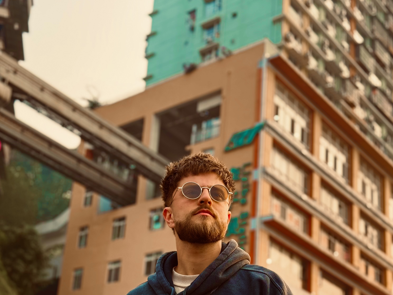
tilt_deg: +20.7
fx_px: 738
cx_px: 195
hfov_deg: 29.8
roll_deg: -3.5
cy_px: 263
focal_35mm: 65
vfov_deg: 22.1
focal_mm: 6.76
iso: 64
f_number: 1.78
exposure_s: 1/587
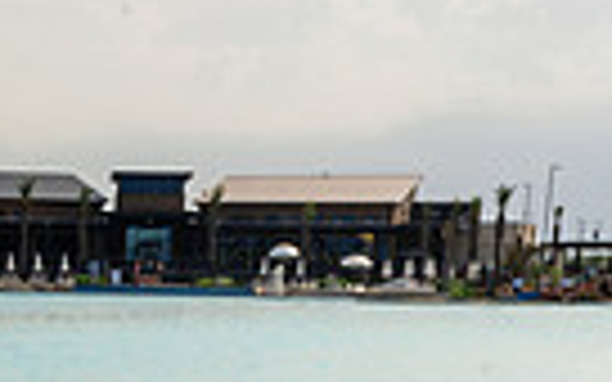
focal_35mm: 125
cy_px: 984
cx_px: -32
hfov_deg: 16.3
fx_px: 2085
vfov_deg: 9.2
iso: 250
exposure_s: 1/250
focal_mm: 37
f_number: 13
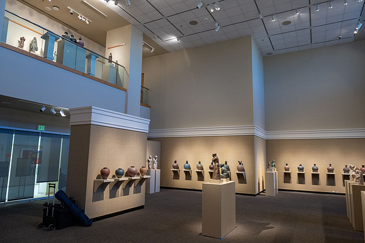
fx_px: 243
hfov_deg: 73.7
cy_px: 122
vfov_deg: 53.2
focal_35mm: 24
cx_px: 182
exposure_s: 1/60
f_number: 5.6
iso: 2500
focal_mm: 24
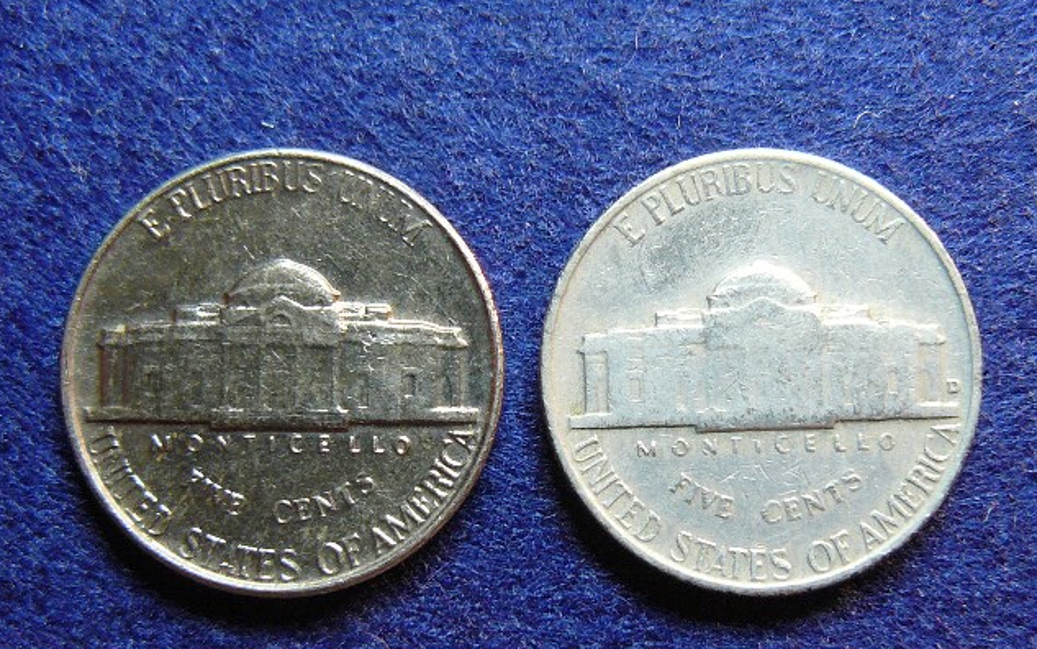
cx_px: 516
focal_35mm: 60
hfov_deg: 34.0
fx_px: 1696
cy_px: 354
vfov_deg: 21.6
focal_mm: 6.2
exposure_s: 1/13
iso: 200
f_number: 2.8
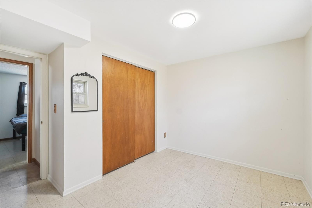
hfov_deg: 100.4
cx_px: 156
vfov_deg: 77.3
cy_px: 104
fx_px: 130
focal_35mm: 15
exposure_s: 1/6
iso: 800
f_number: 8
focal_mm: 10
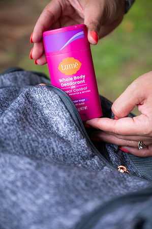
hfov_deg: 19.4
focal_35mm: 70
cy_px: 114
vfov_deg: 28.9
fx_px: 444
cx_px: 76
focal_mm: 70
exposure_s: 1/200
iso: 200
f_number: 4
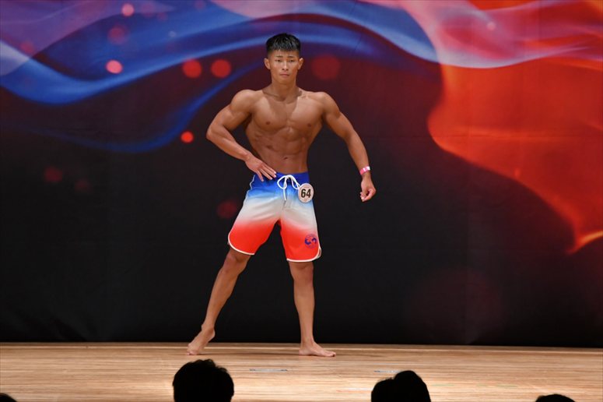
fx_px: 4771
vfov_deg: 4.8
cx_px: 302
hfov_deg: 7.2
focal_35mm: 285
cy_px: 201
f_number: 5.6
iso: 3200
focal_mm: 190
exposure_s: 1/400
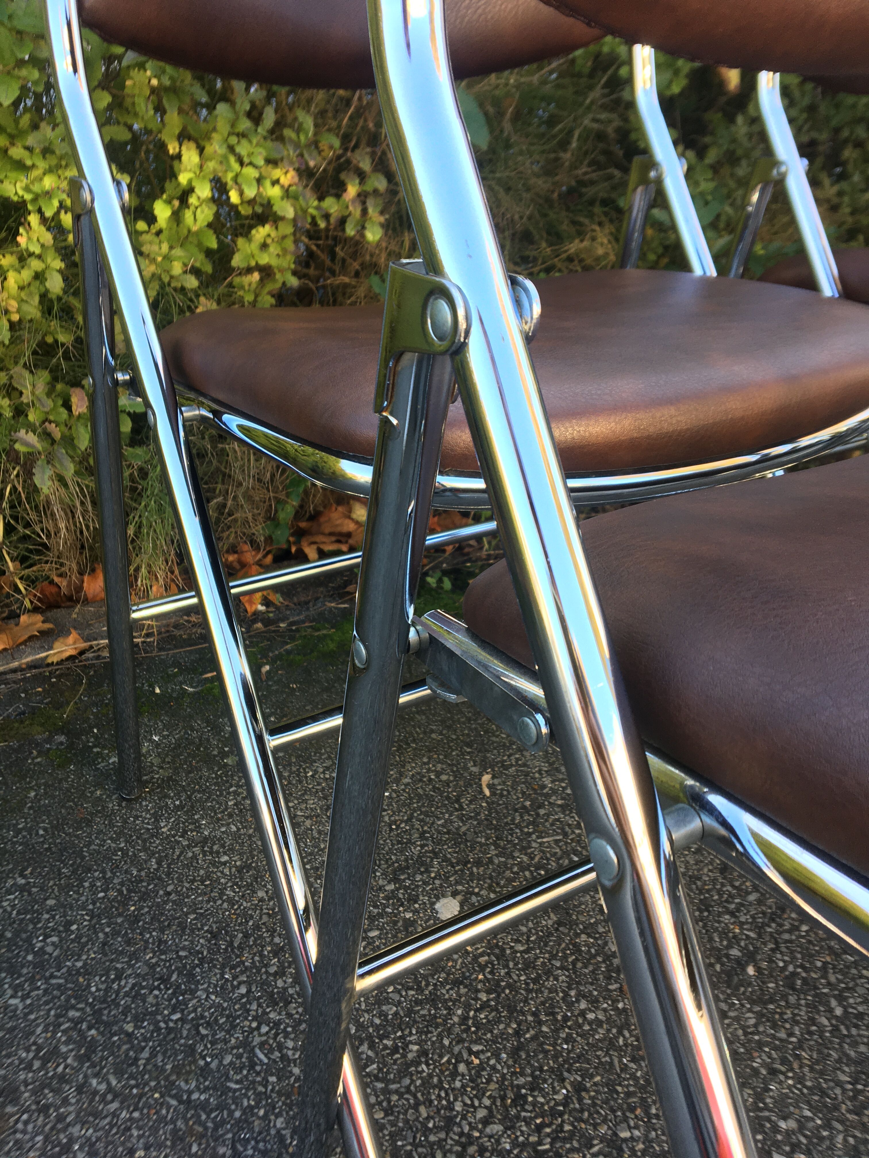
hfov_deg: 48.2
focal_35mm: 29
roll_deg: -0.2
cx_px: 434
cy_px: 579
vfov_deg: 61.7
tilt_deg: -27.9
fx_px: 971
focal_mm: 4.15
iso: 32
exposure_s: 1/100
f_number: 2.2
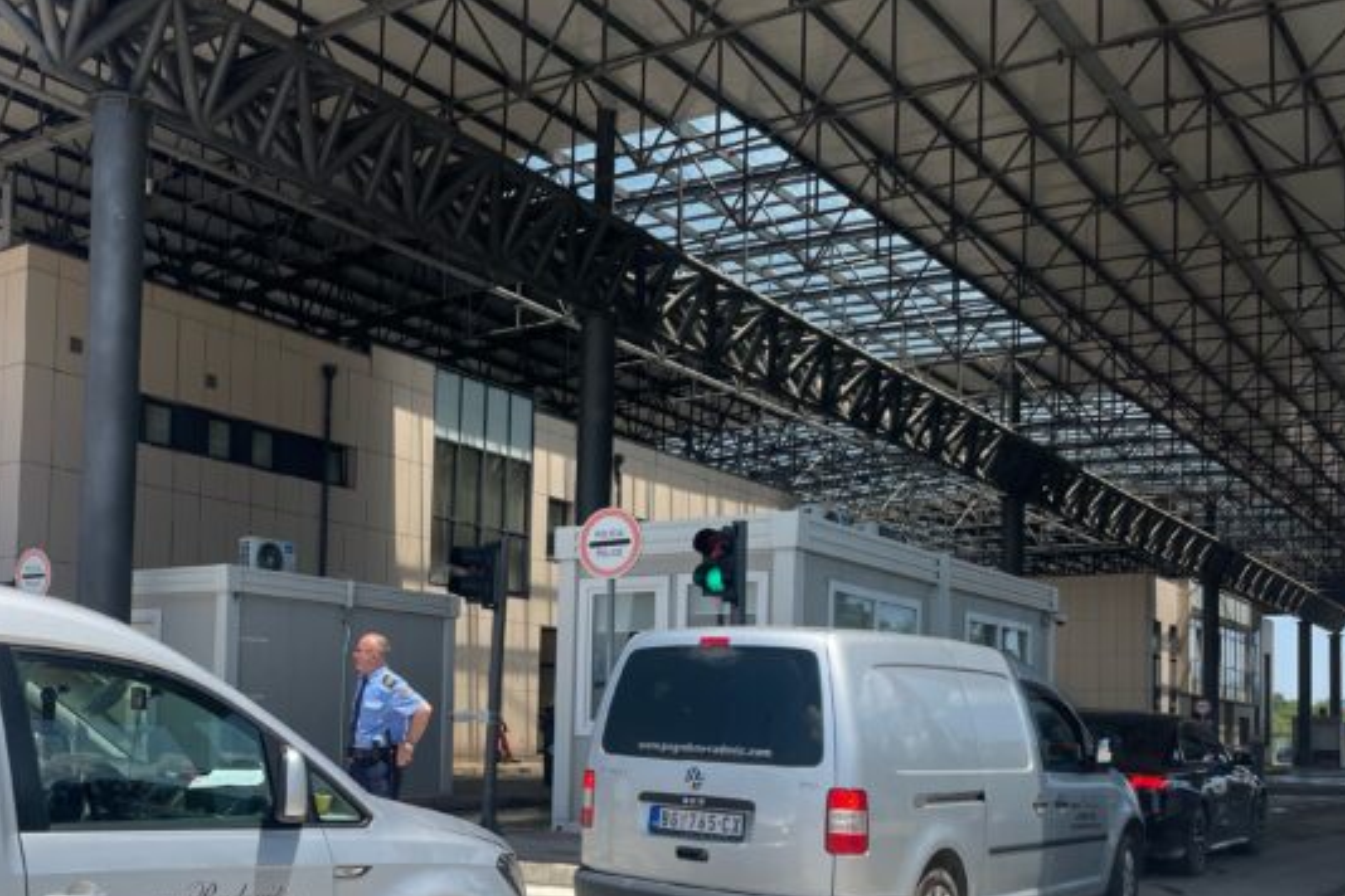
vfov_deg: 34.2
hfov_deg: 49.7
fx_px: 1420
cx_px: 431
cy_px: 686
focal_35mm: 38
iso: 32
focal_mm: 4.2
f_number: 1.6
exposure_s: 1/3861
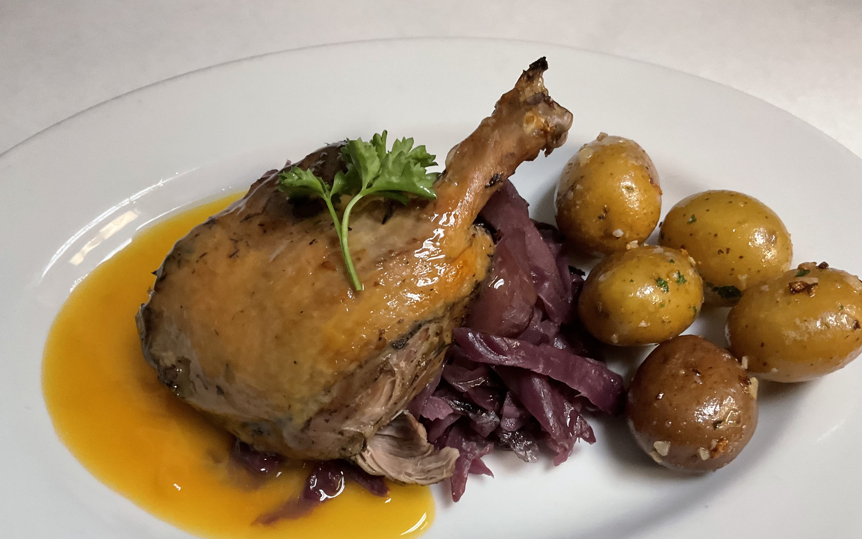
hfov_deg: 56.7
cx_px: 444
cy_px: 351
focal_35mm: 34
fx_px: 799
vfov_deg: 37.0
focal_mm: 3
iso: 200
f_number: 1.8
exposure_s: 1/60
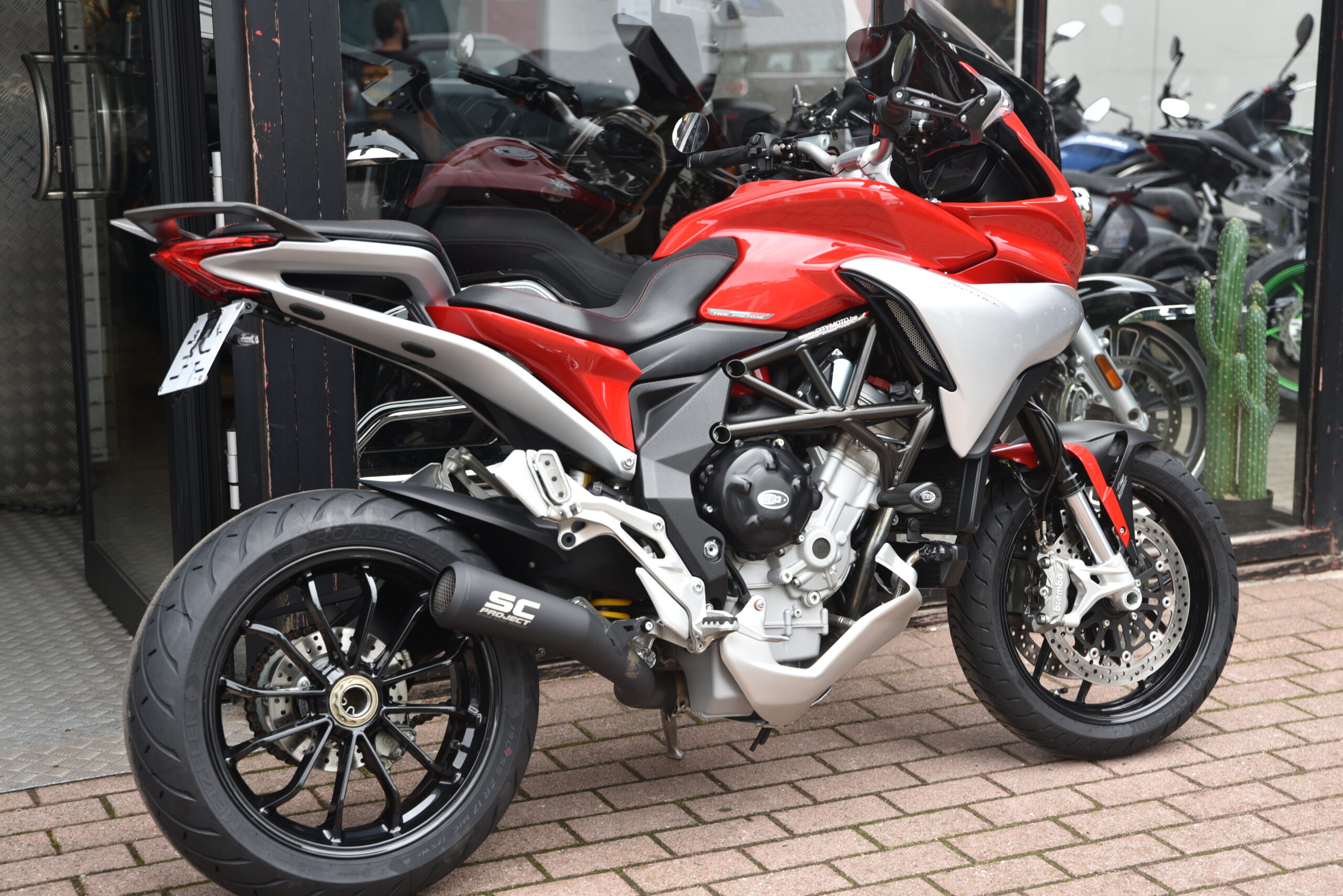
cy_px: 448
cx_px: 672
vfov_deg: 22.6
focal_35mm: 60
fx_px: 2239
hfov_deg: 33.4
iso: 100
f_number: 4
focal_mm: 60
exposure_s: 1/60
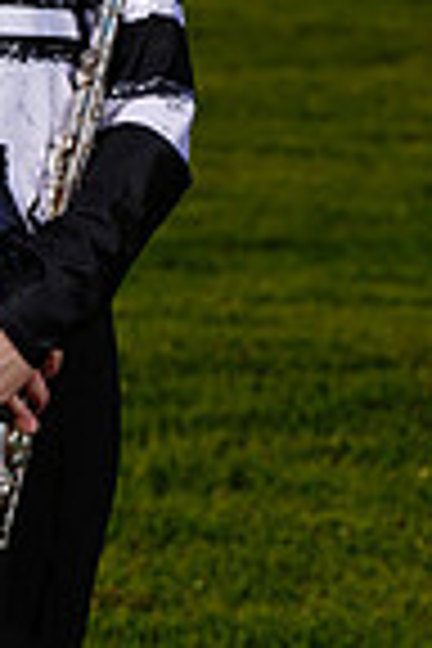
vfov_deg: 4.0
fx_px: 9233
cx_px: -162
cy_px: -202
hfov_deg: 2.7
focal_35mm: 513
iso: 125
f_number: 11
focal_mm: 164
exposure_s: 1/500
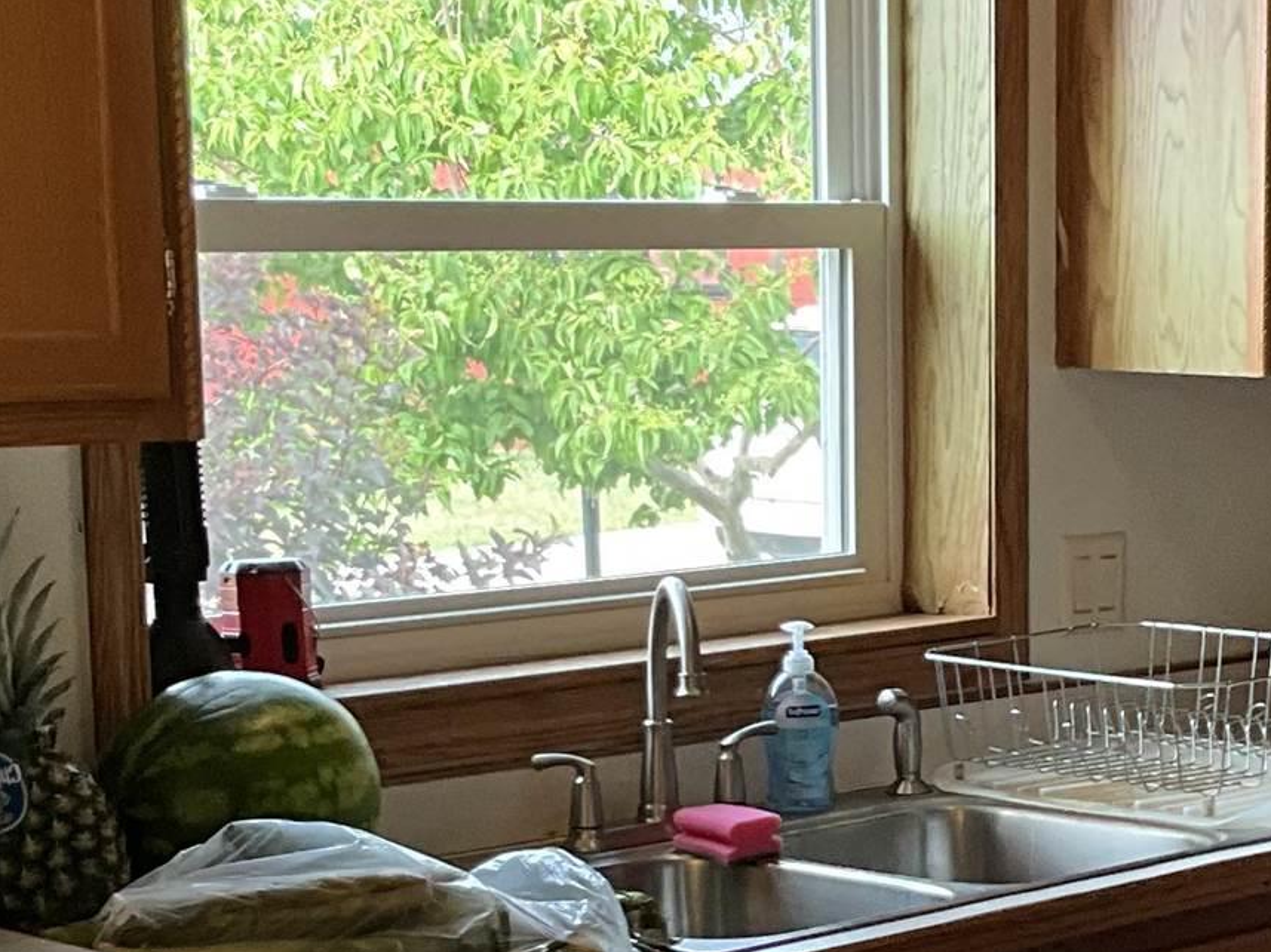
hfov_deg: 18.5
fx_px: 3817
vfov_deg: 14.0
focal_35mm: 104
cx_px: 1183
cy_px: 900
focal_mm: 3
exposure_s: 1/60
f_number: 1.8
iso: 50
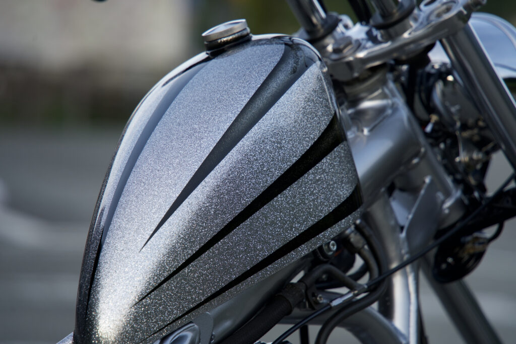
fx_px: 2867
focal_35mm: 200
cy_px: 172
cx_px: 258
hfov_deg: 10.3
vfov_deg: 6.9
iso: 640
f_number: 5.6
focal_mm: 200
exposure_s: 1/250
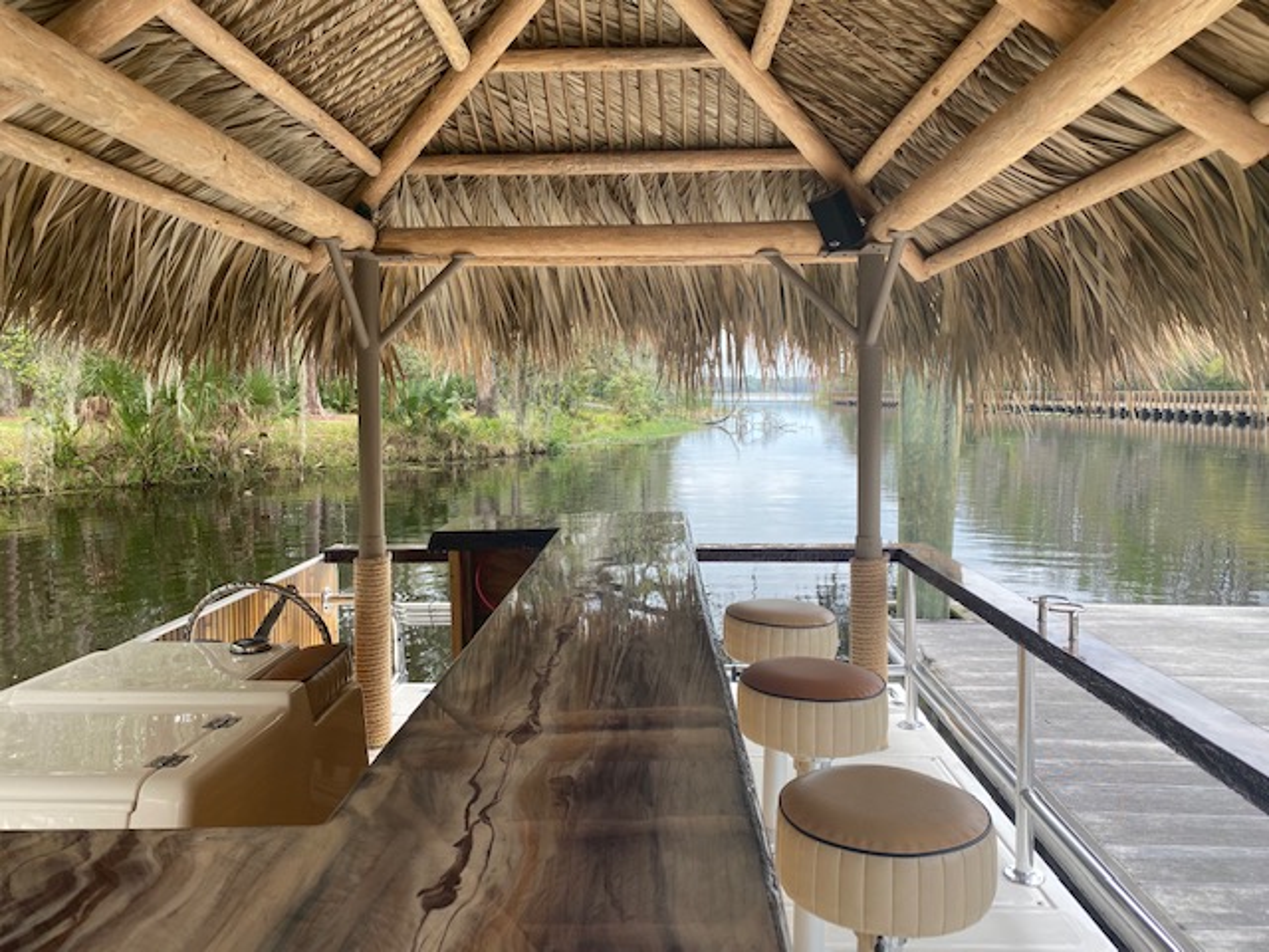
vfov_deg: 53.1
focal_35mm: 26
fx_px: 953
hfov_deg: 67.3
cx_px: 634
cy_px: 476
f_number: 1.8
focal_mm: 4.25
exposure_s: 1/147
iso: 32
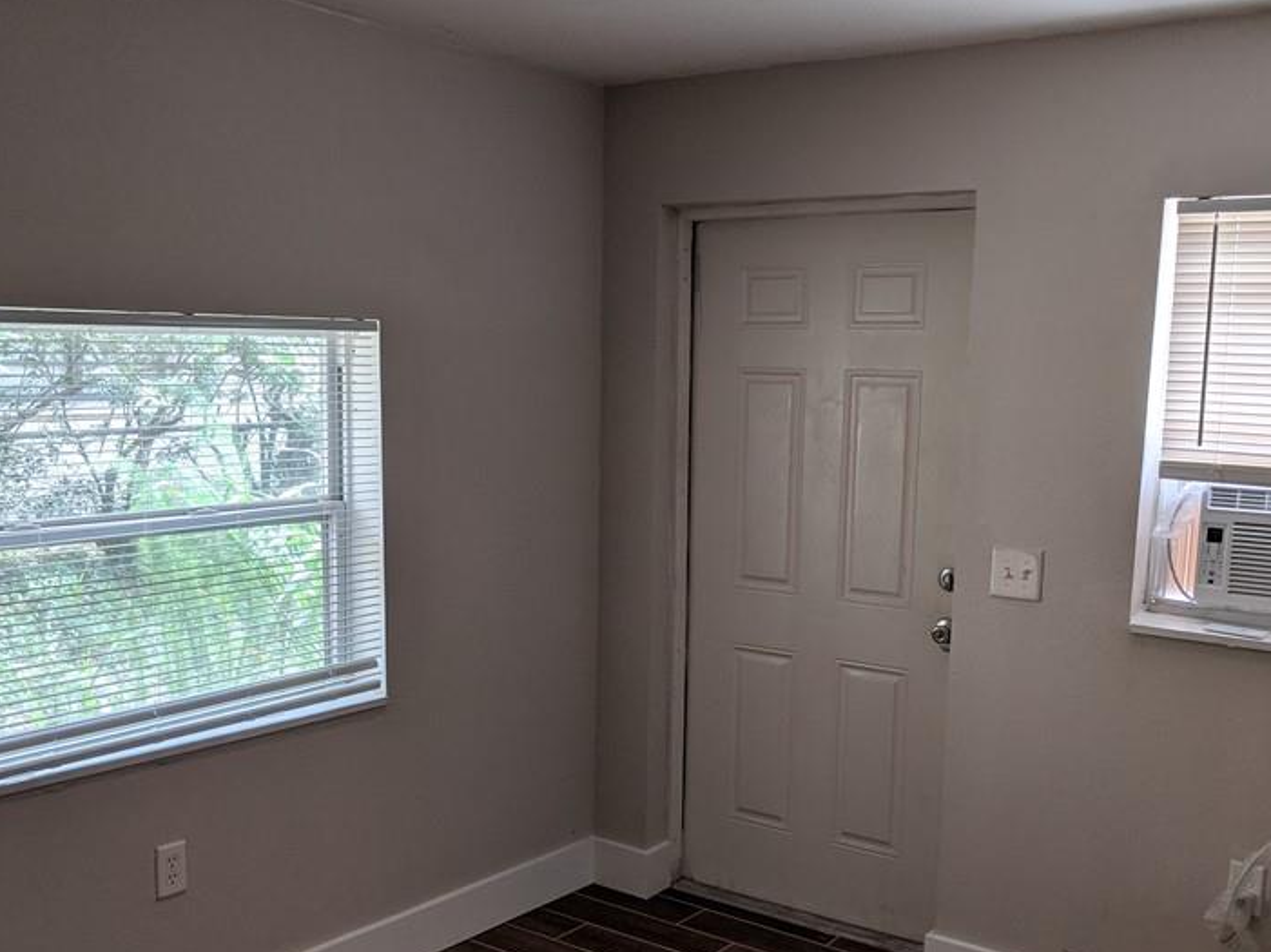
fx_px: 1395
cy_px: 568
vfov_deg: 37.6
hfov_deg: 49.0
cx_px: 633
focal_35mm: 38
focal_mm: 4.67
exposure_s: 1/120
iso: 46
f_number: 2
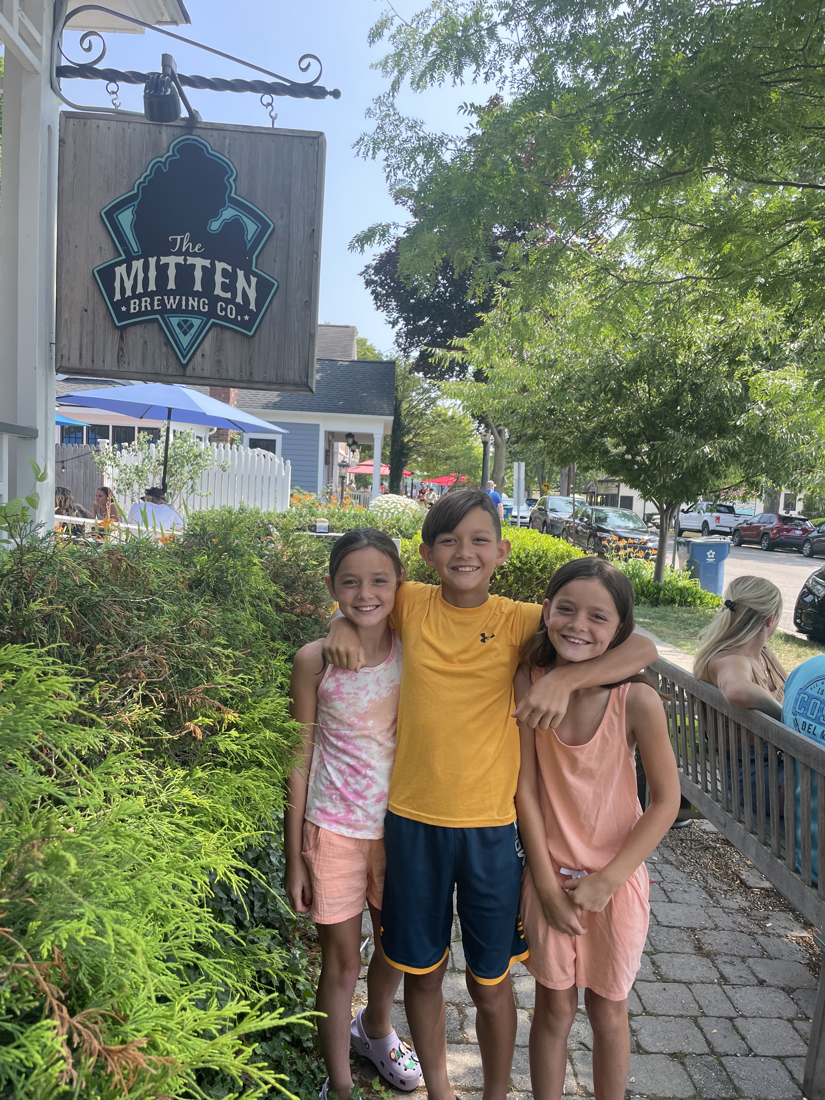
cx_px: 412
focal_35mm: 26
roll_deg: -4.6
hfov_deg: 53.1
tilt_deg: -4.1
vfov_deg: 67.3
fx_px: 826
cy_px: 550
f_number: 1.6
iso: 32
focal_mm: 4.2
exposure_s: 1/593
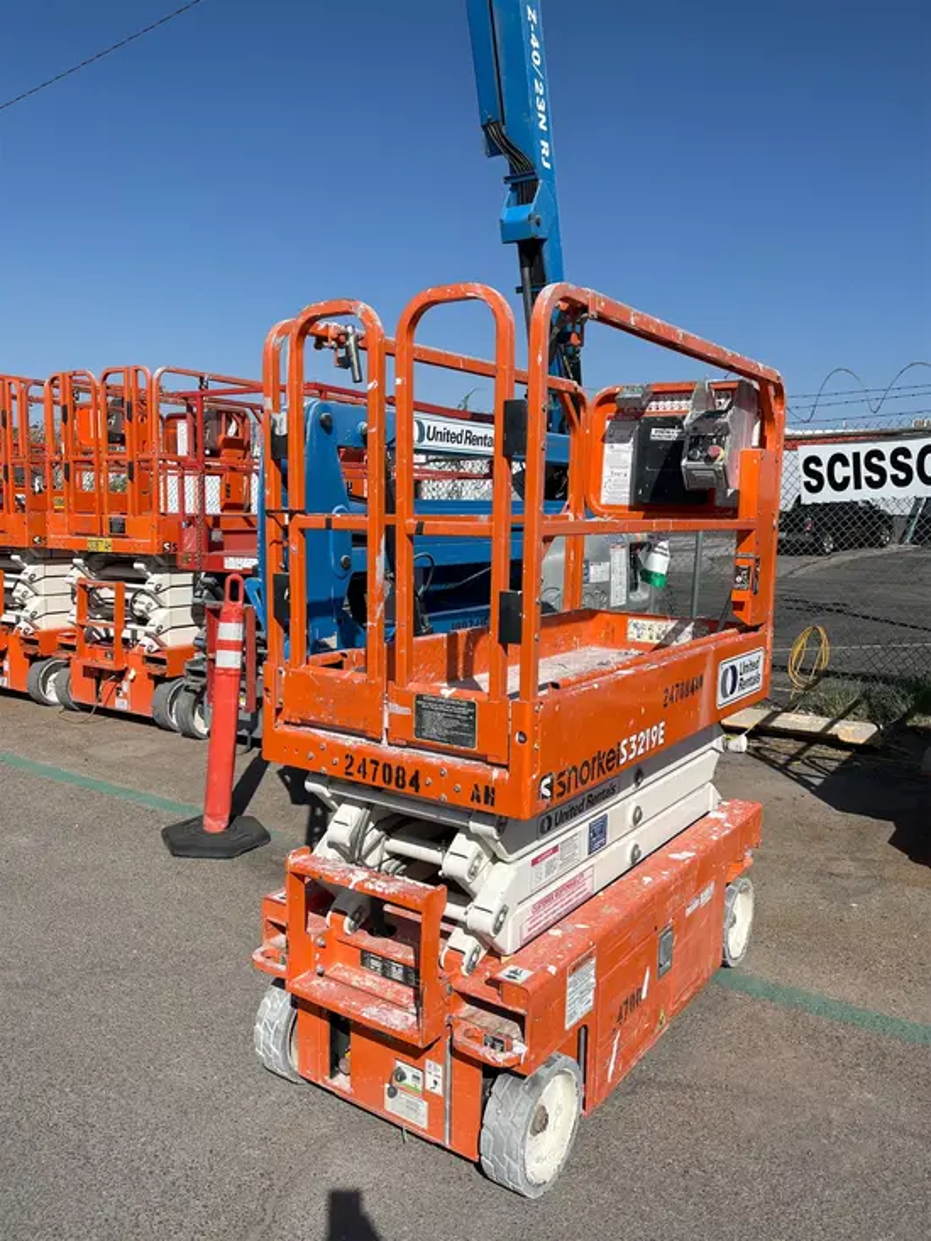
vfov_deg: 67.3
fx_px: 932
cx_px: 466
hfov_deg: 53.1
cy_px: 620
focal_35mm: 26
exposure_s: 1/6173
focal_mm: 5.1
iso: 50
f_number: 1.6
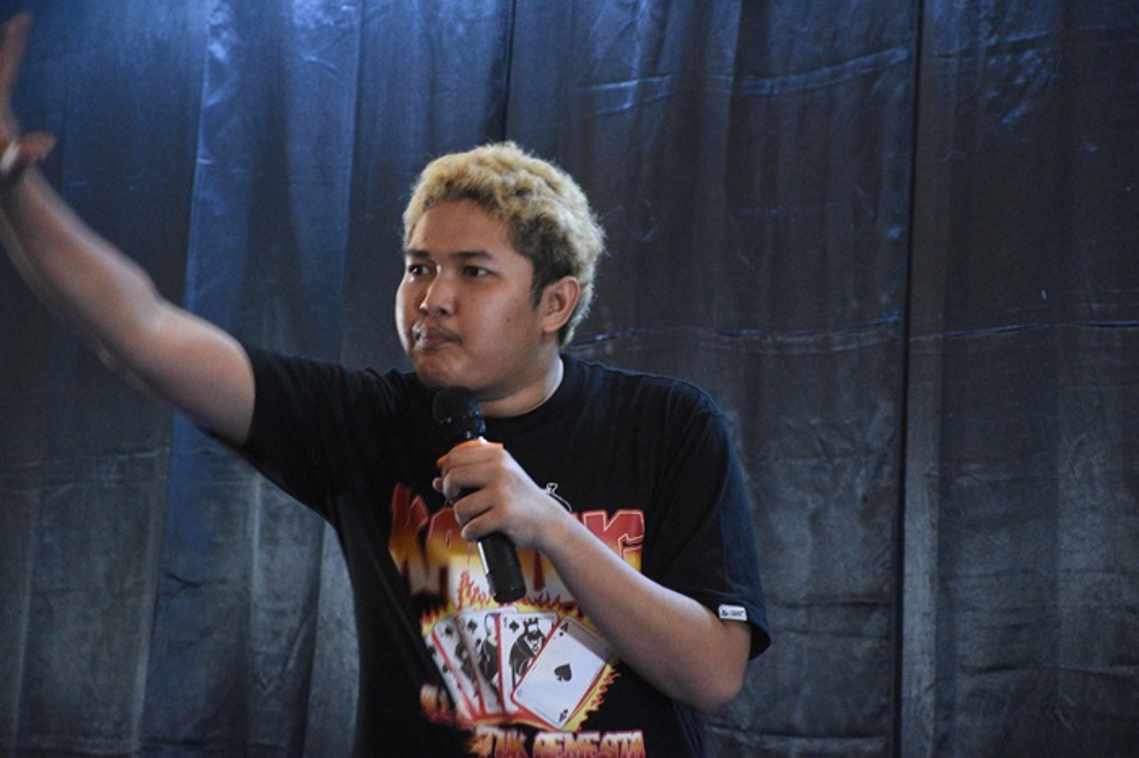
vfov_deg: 8.2
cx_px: 570
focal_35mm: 168
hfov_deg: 12.2
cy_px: 379
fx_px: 5313
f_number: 5.6
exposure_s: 1/60
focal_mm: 112
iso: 8000
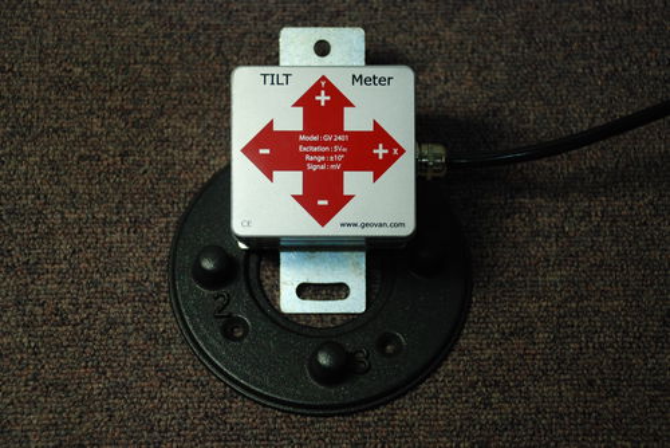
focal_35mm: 78
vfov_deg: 17.5
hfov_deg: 26.0
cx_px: 335
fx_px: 1452
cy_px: 224
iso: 220
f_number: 5
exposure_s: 1/30
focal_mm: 52
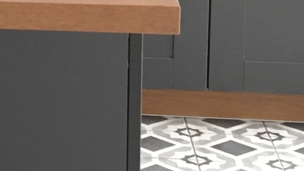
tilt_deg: -12.2
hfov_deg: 10.7
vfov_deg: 6.4
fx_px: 1499
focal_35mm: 186
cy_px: -120
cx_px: -284
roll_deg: +1.4
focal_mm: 4.15
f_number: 2.2
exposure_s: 1/33
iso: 125
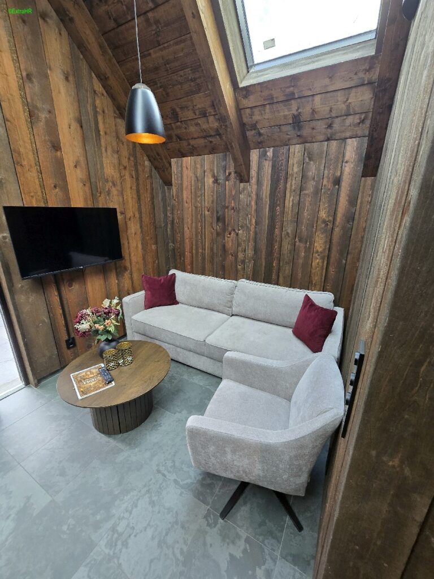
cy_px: 290
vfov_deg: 106.2
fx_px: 217
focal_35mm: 13
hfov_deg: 89.9
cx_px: 217
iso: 160
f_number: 2.2
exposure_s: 1/50
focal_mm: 2.2
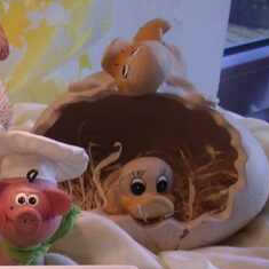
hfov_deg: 15.2
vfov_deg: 15.6
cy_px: 247
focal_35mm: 110
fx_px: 967
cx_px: -64
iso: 100
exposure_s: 1/62.6
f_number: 2.8
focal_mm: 5.8
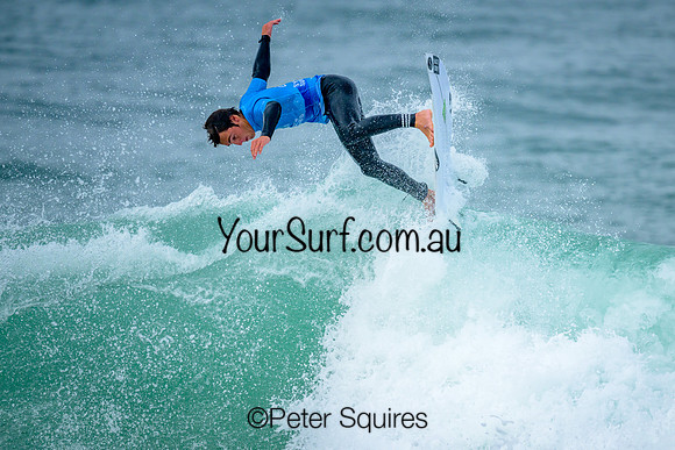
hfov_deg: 2.0
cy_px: 262
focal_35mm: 1008
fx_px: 18912
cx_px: 415
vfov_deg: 1.4
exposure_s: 1/2000
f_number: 6.3
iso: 360
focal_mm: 800
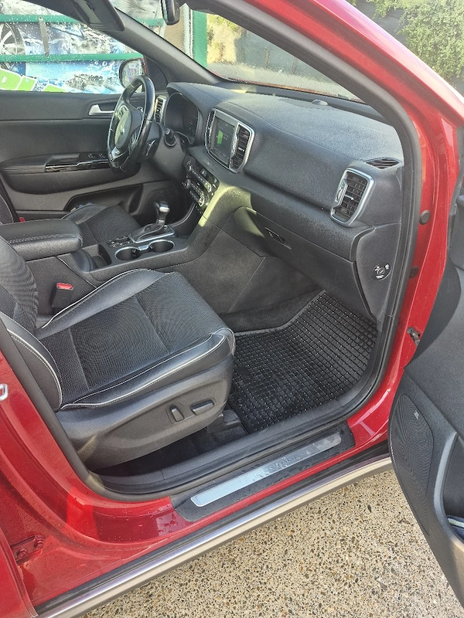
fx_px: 411
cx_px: 232
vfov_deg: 73.9
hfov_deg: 58.9
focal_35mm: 23
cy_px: 309
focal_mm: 5.4
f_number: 1.8
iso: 80
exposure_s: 1/182
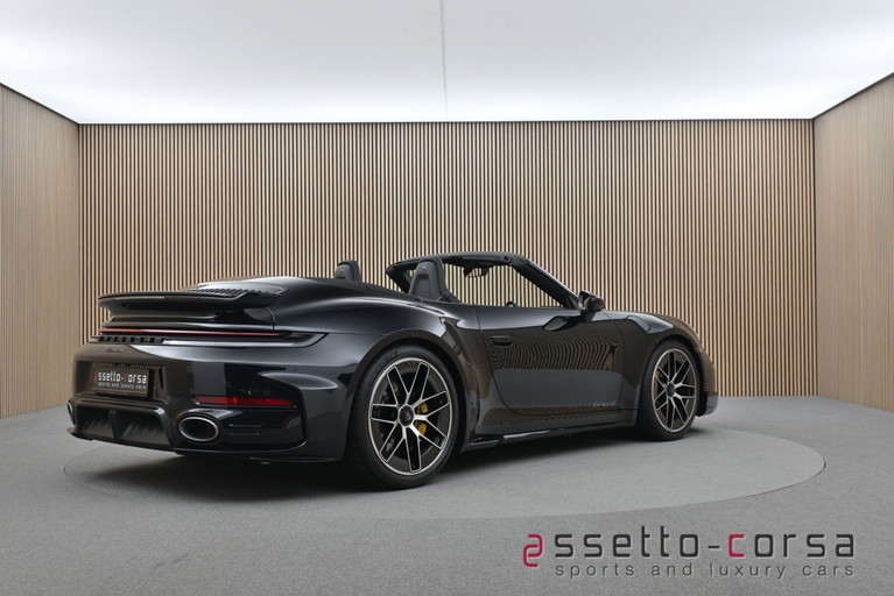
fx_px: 1025
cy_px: 298
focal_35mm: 41
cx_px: 447
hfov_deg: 47.1
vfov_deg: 32.5
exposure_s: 1/40
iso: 560
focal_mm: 27.5
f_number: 4.5
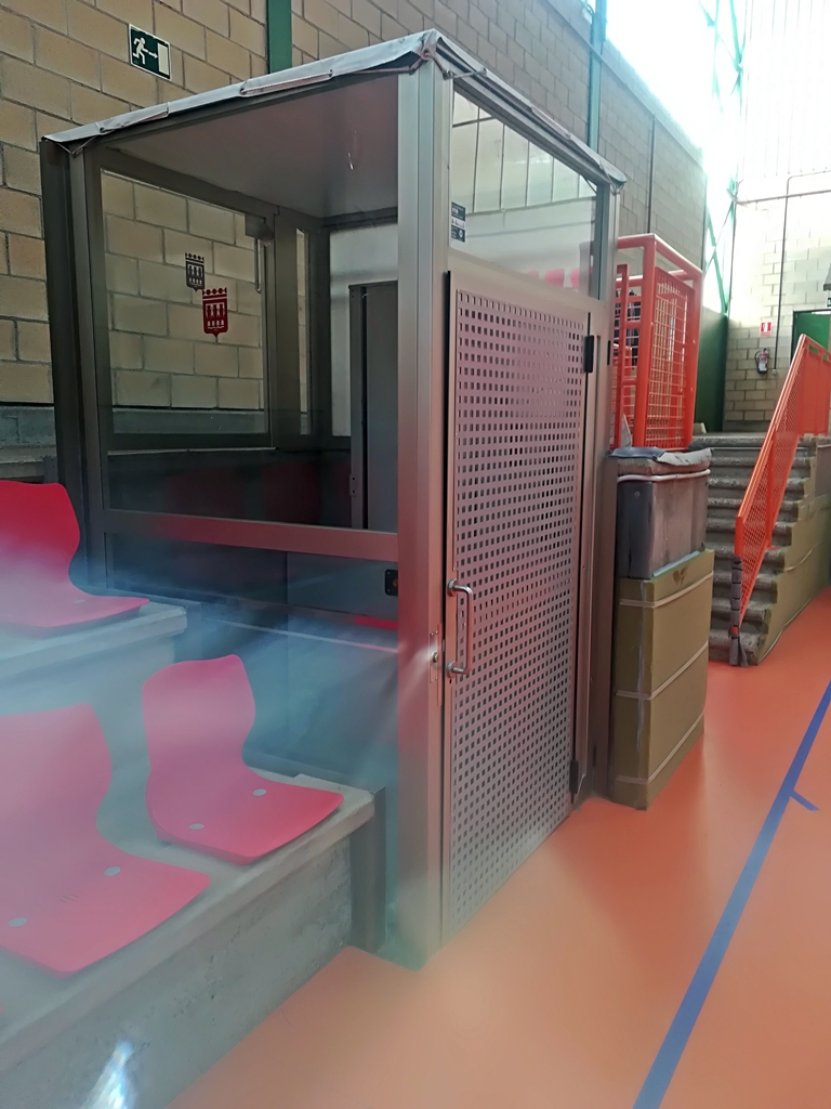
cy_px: 554
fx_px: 832
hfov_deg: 53.1
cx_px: 416
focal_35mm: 26
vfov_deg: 67.3
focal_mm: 3.83
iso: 80
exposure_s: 1/33.3
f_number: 2.2
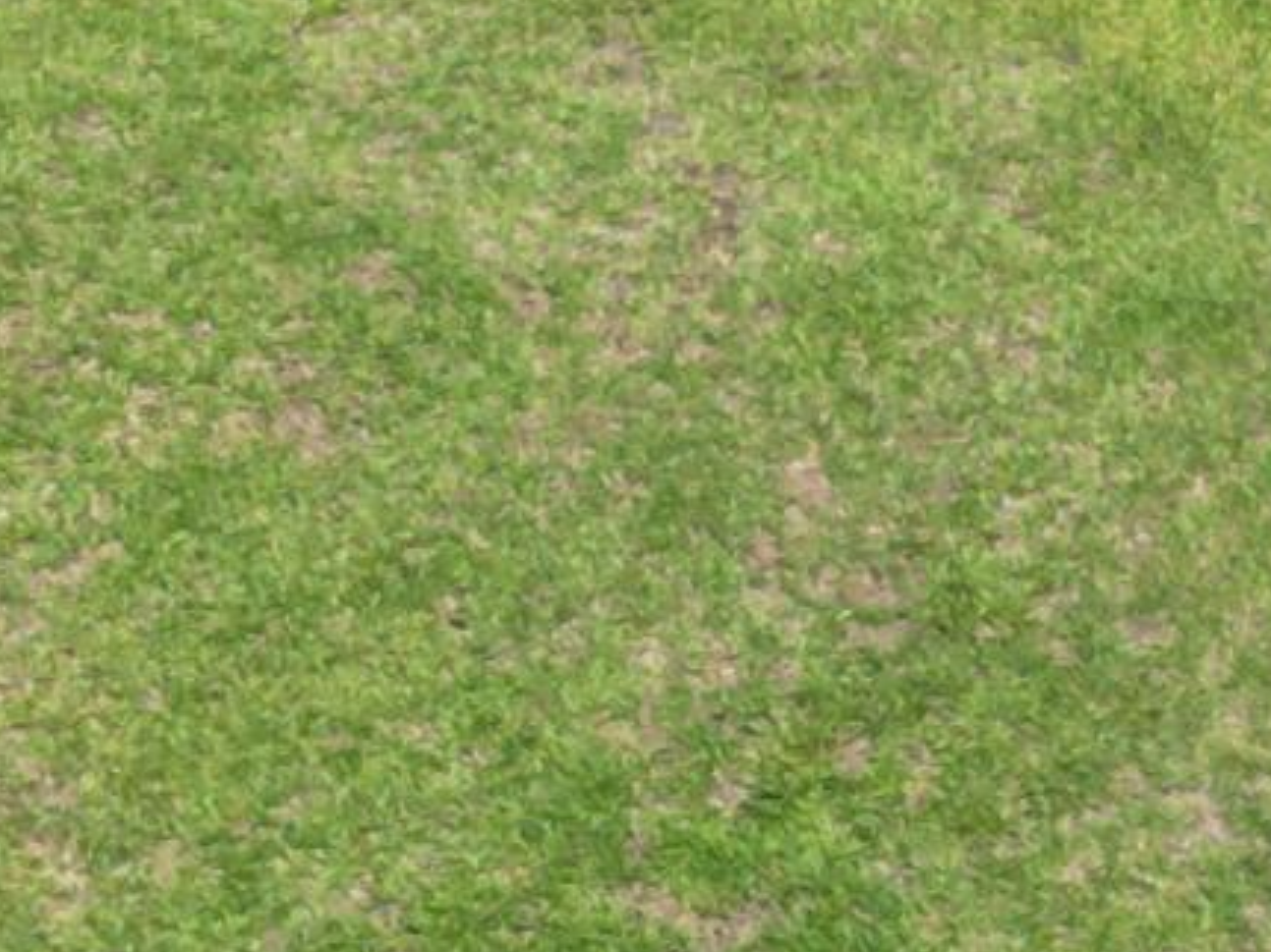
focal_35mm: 167
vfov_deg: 8.0
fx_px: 6130
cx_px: 1480
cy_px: -1524
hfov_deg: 11.6
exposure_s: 1/2500
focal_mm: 6.72
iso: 100
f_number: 1.7
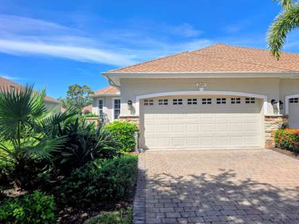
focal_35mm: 25
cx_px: 156
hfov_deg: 69.4
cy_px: 107
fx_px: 216
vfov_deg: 54.8
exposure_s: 1/786
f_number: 1.7
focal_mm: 6.3
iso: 12
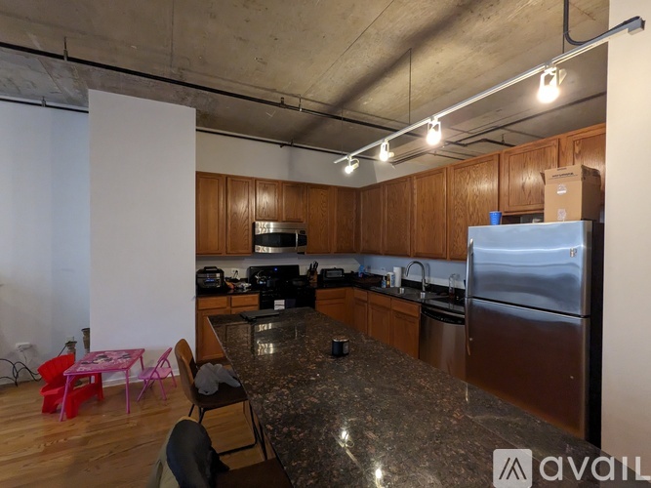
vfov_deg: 78.1
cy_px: 244
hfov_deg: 94.5
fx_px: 301
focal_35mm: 16
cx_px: 326
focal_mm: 2.22
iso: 370
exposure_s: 1/60
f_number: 2.2
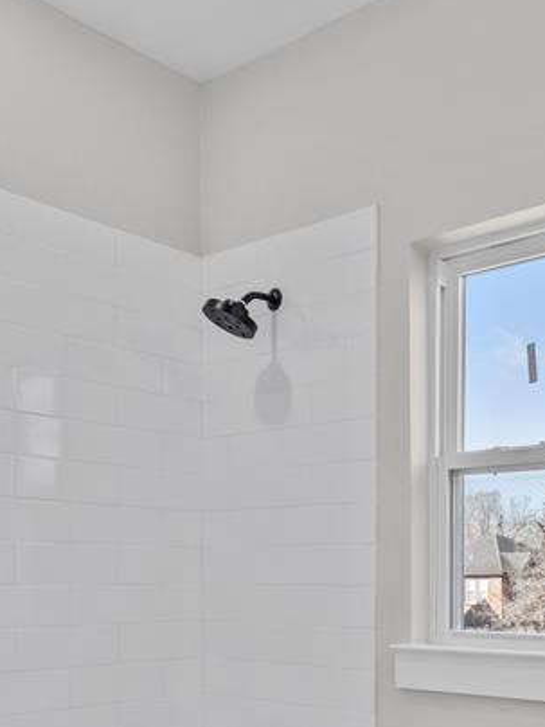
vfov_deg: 44.1
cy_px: 590
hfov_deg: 30.3
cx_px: 658
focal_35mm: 40
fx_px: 844
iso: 100
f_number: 4.8
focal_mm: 11
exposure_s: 1/30
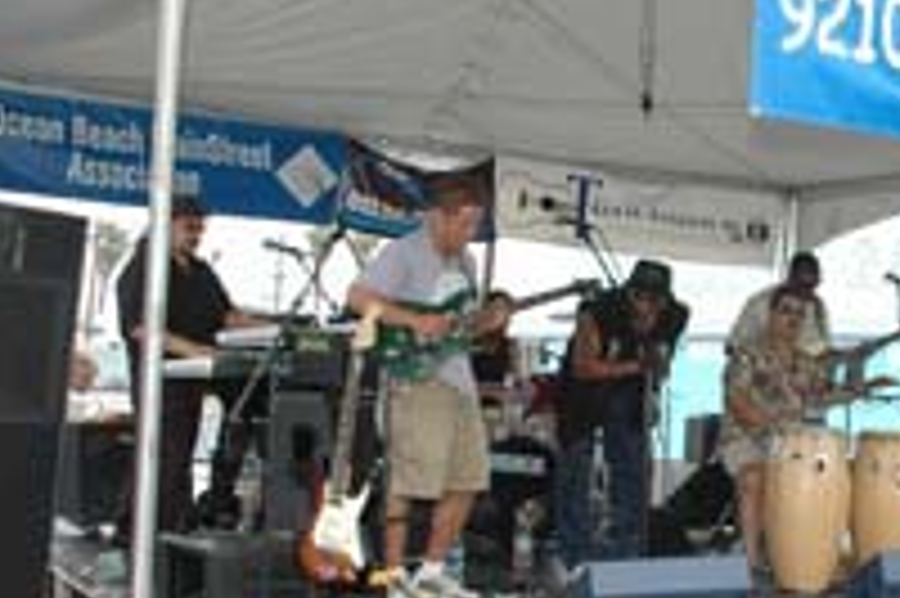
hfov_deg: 29.5
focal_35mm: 66
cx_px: 783
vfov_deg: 20.5
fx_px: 1649
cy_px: 409
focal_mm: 22
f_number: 8
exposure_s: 1/320
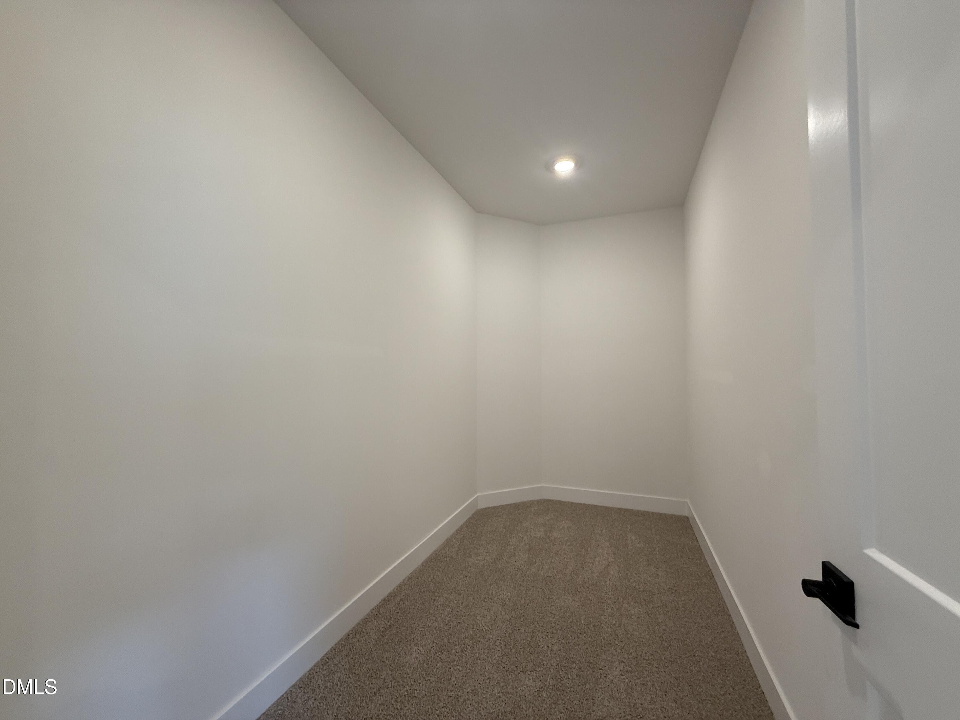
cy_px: 360
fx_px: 388
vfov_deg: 85.7
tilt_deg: +2.2
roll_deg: +0.3
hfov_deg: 102.1
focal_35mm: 14
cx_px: 480
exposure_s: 1/120
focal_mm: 2.22
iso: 200
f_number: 2.2
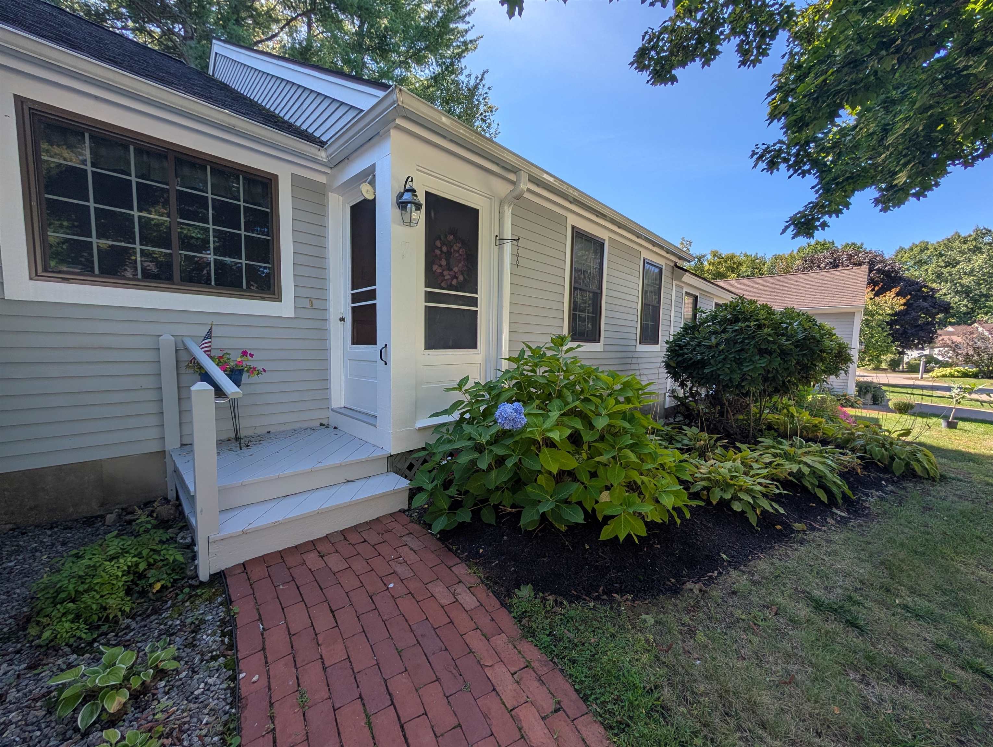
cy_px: 374
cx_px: 496
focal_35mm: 12
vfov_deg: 94.6
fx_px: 345
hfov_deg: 110.5
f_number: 1.7
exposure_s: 1/1427
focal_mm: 2.02
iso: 50
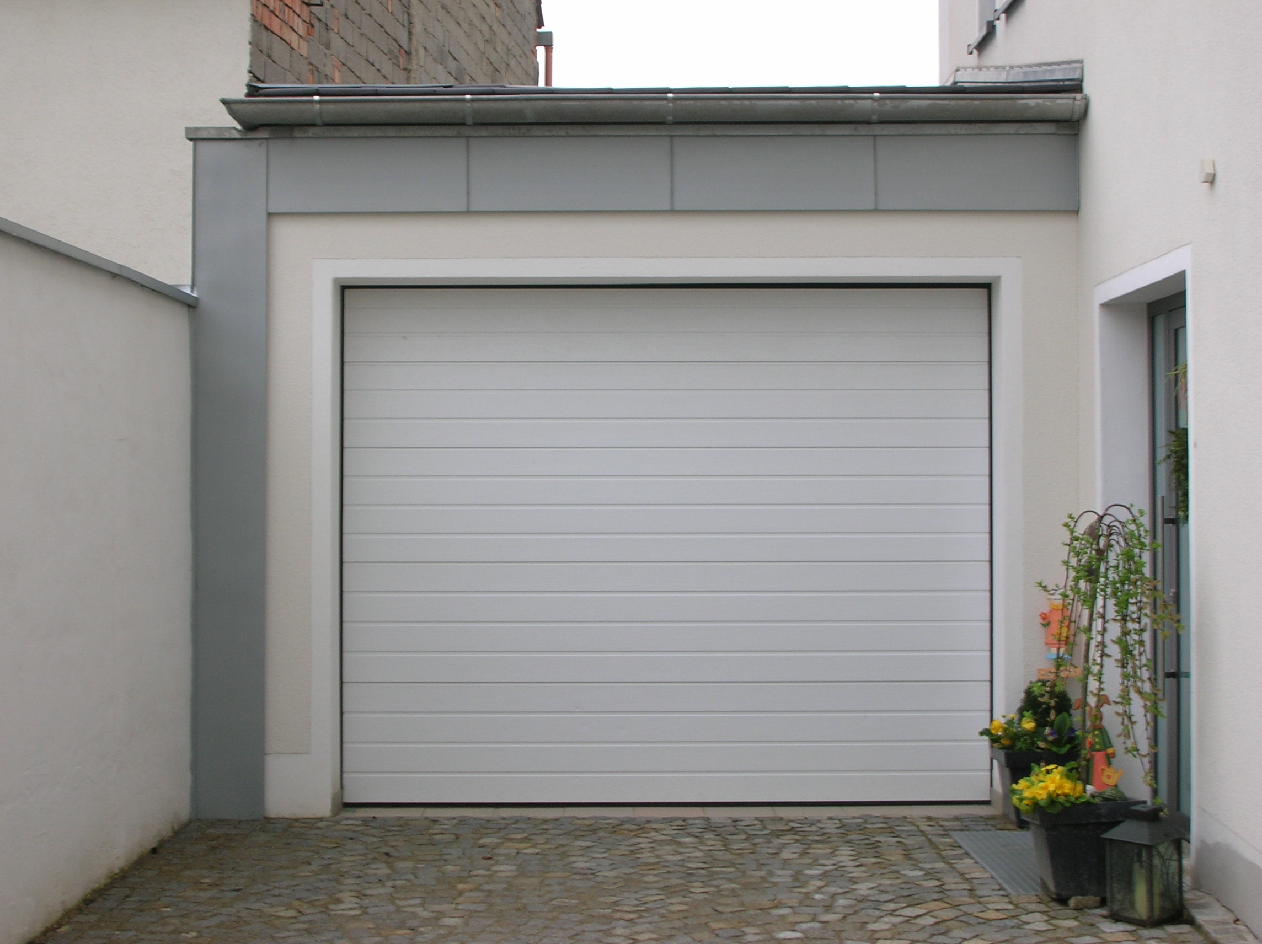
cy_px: 472
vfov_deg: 23.3
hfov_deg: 30.7
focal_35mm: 63
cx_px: 631
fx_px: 2295
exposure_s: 1/29.2
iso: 50
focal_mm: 10.4
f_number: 6.1
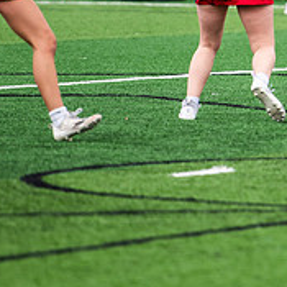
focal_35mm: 672
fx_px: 6303
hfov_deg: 2.6
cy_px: -41
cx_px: 342
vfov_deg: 2.6
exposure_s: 1/1600
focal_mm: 200
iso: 250
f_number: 3.2
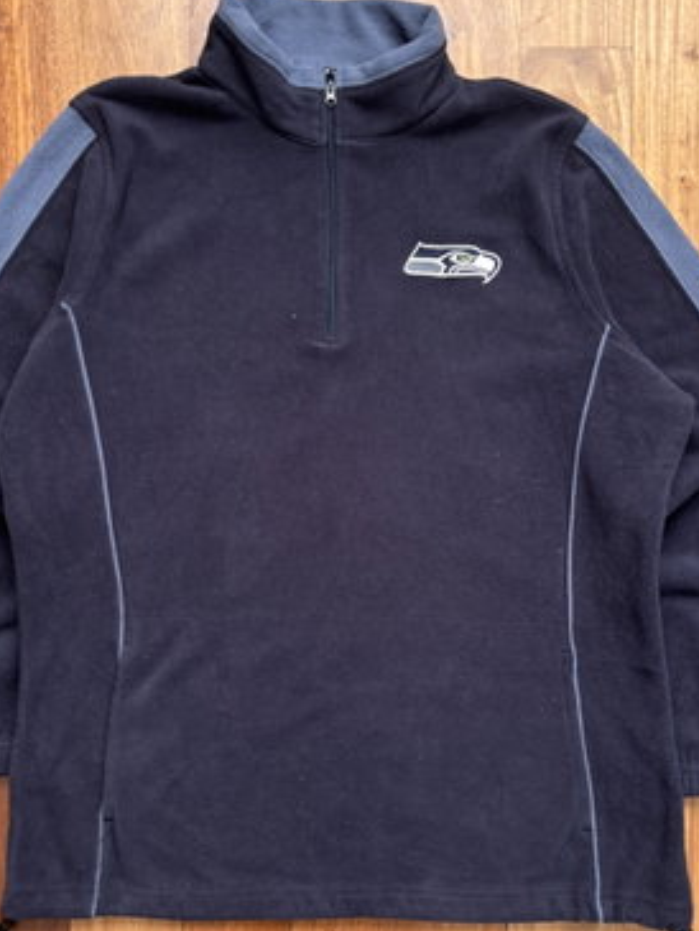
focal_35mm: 38
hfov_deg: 37.7
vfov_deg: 49.0
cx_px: 337
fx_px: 1023
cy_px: 481
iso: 64
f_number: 1.6
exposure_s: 1/132
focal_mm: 5.96
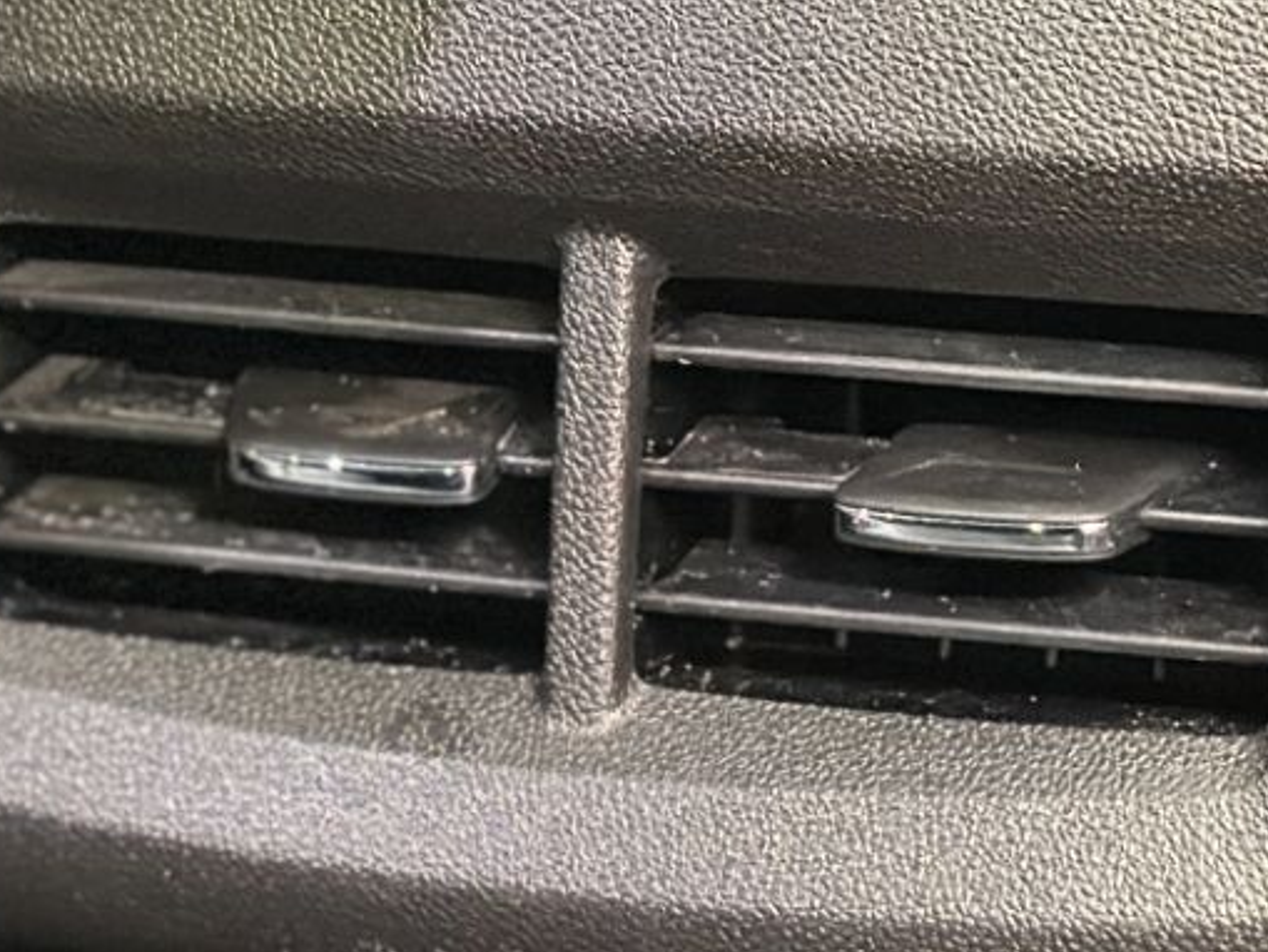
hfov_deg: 10.9
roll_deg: +6.6
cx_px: 722
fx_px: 6632
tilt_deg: -32.5
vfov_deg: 8.2
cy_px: 713
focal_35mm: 181
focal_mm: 6.86
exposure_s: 1/30
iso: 800
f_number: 1.78
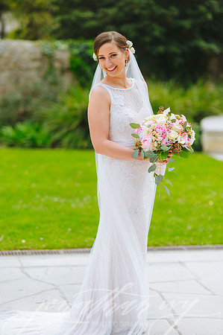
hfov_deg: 16.0
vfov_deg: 23.9
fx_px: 792
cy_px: 168
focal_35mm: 85
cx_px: 112
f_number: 1.8
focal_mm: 85
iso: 200
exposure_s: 1/2500
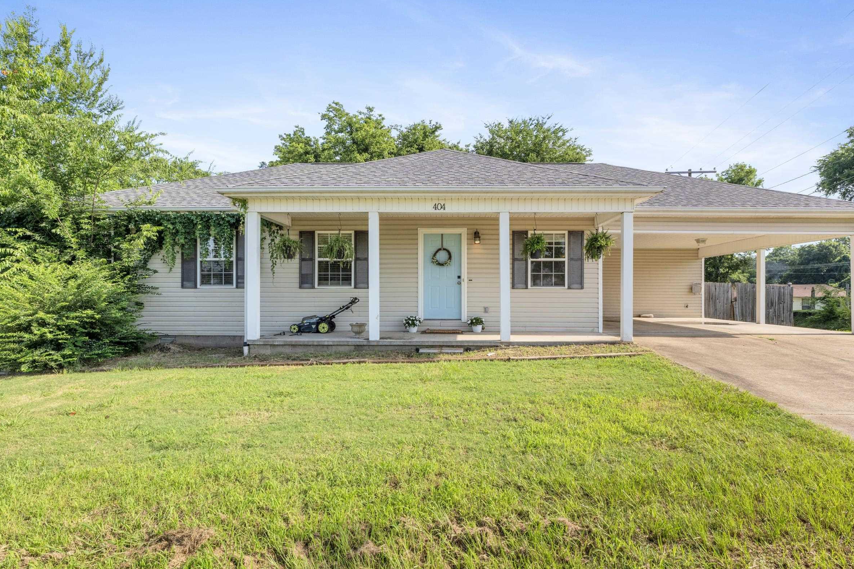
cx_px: 451
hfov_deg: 89.1
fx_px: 433
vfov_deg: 66.6
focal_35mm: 18
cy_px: 293
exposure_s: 1/125
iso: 250
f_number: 8
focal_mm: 11.5
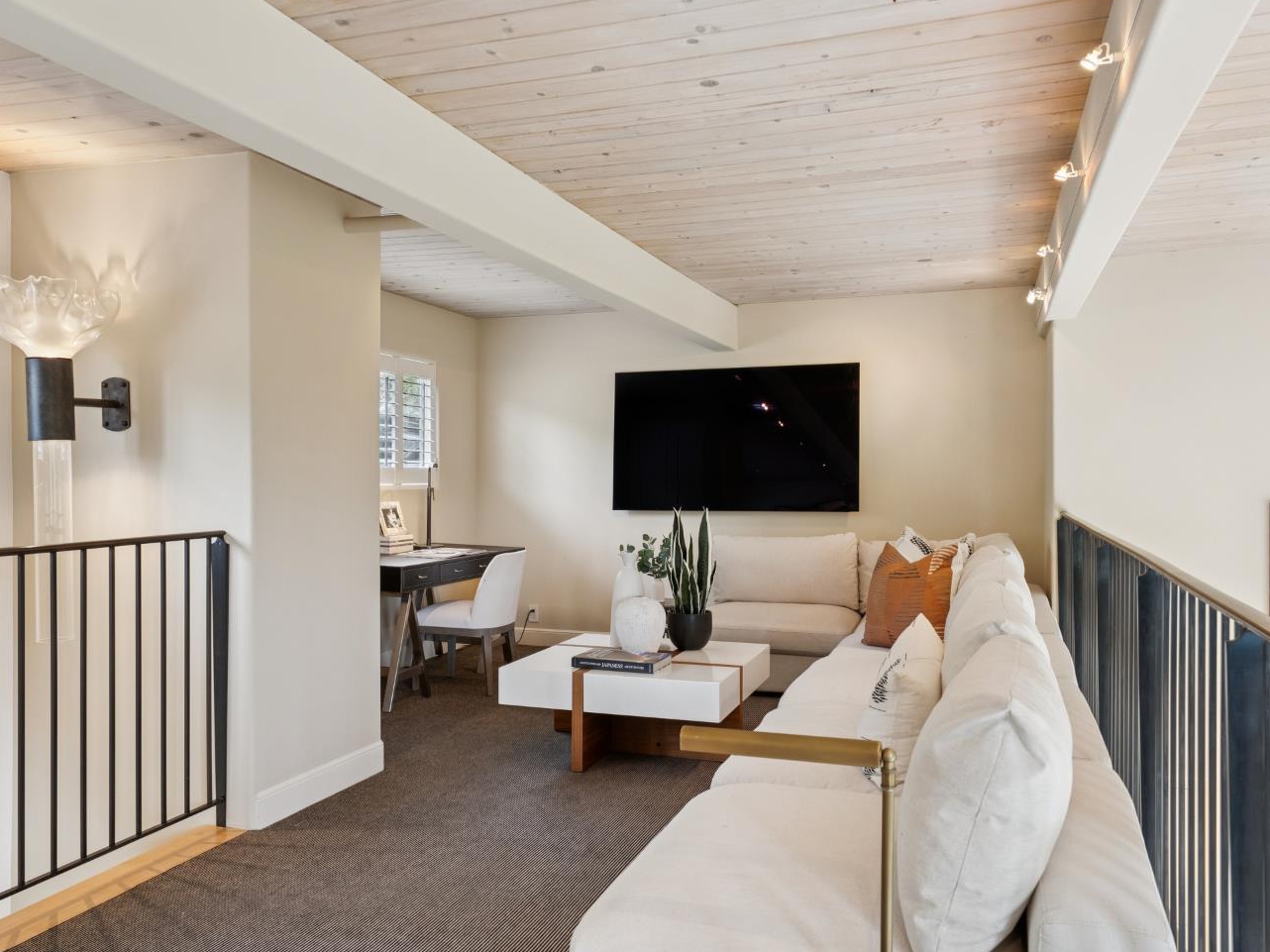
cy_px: 484
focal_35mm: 27
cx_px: 638
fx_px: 990
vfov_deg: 51.3
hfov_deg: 65.3
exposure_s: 1/20
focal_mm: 24
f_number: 8
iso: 640
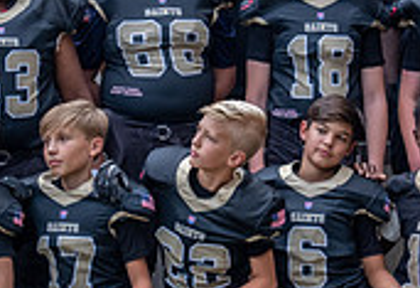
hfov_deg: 7.8
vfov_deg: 5.3
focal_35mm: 263
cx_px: 136
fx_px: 3093
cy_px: 96
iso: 1000
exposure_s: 1/320
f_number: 4
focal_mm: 70
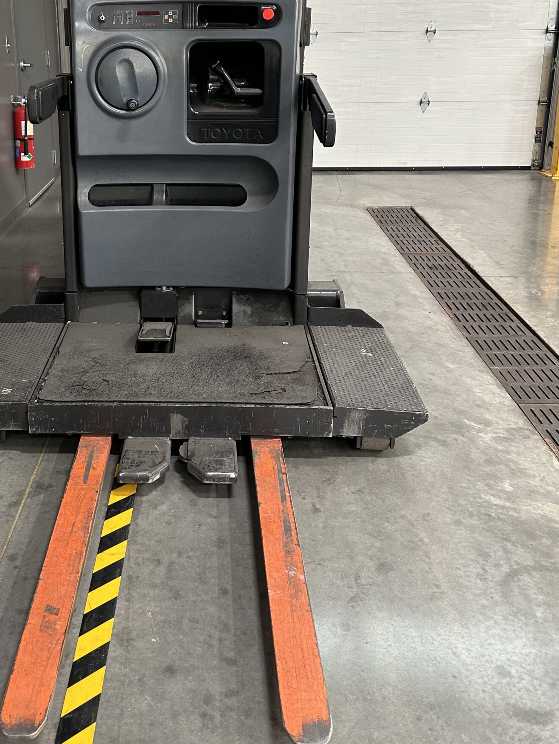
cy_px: 209
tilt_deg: -14.4
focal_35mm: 35
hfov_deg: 40.1
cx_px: 180
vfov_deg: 50.9
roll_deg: +0.9
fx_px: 753
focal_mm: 6.86
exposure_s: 1/60
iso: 160
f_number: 1.78
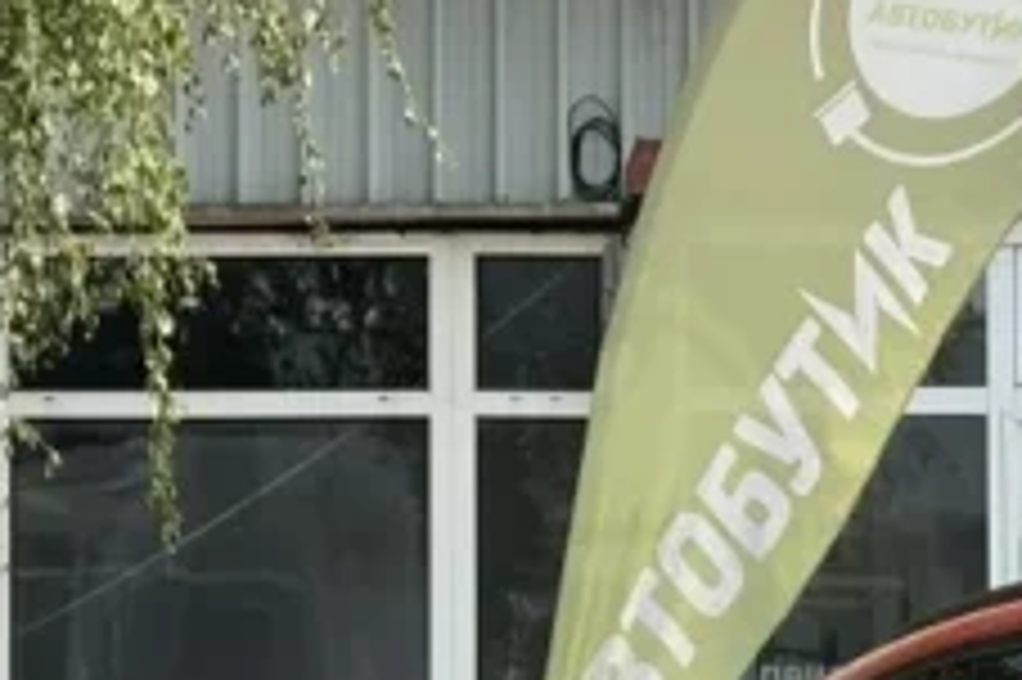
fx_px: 5191
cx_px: 1648
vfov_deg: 7.4
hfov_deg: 10.7
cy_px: 820
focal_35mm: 183
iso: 50
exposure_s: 1/2141
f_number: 1.6
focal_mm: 5.96
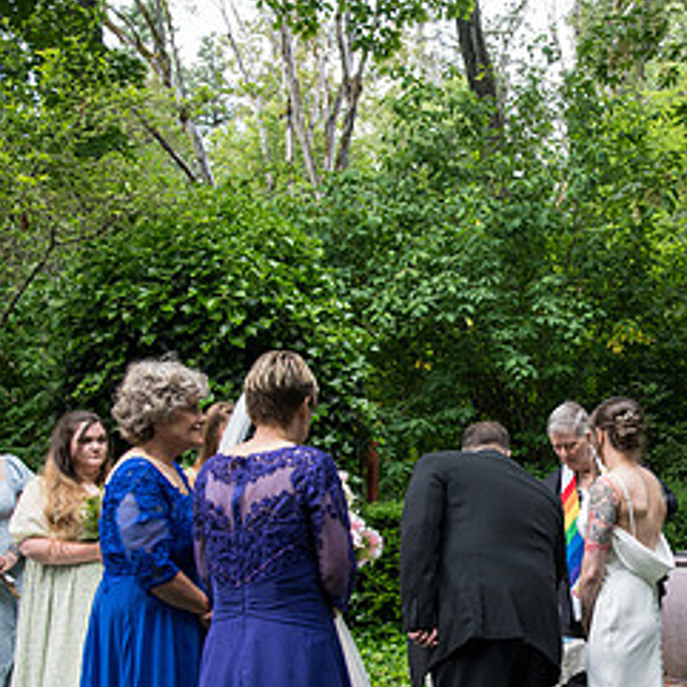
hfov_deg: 33.3
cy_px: 512
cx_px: 582
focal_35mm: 49
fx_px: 1100
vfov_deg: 34.0
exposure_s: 1/400
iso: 1000
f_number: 4
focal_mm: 24
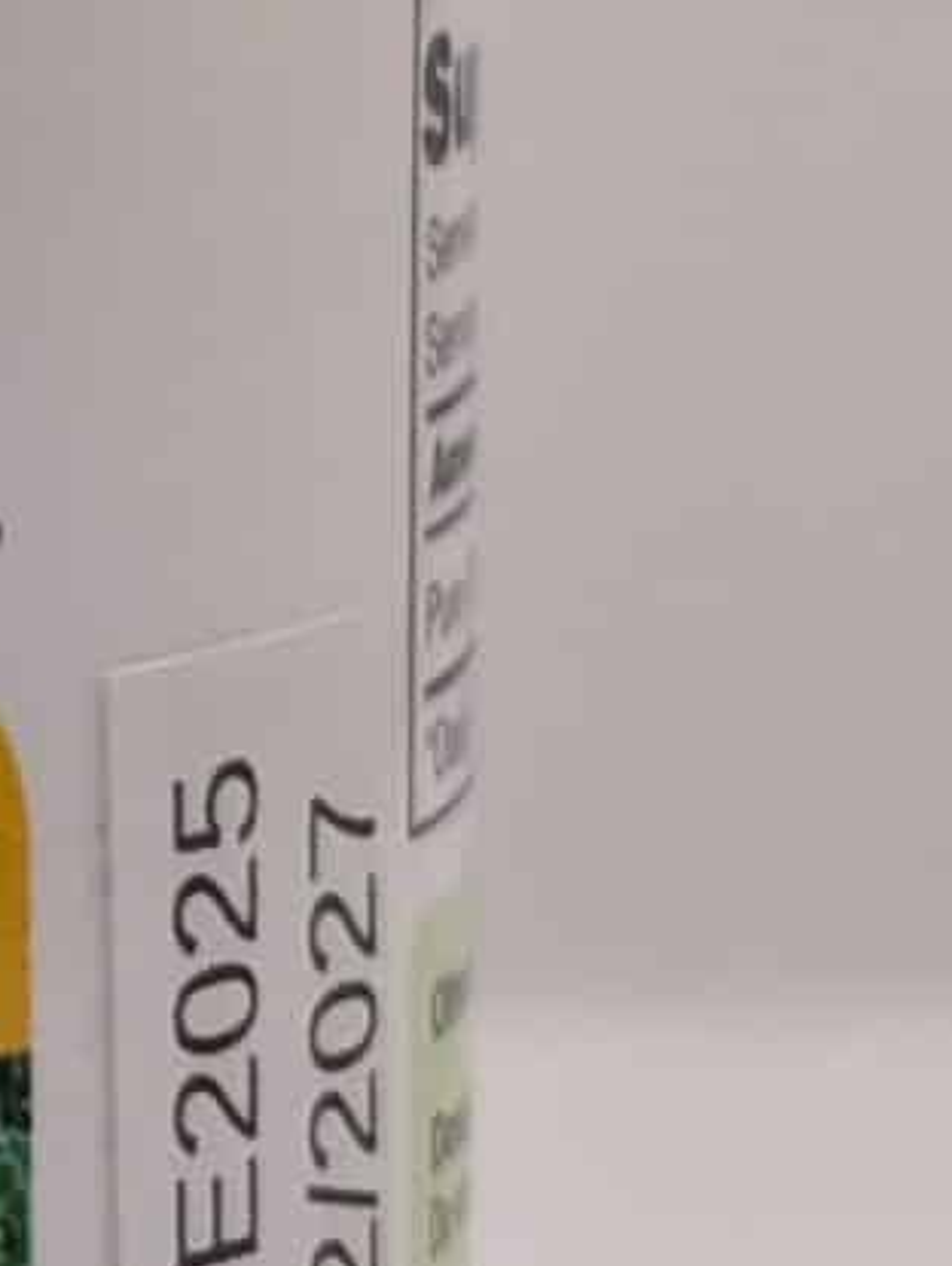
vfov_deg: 8.2
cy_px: 824
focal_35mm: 242
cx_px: -580
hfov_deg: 6.1
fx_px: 8860
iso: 327
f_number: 1.68
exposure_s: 1/110
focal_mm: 6.9
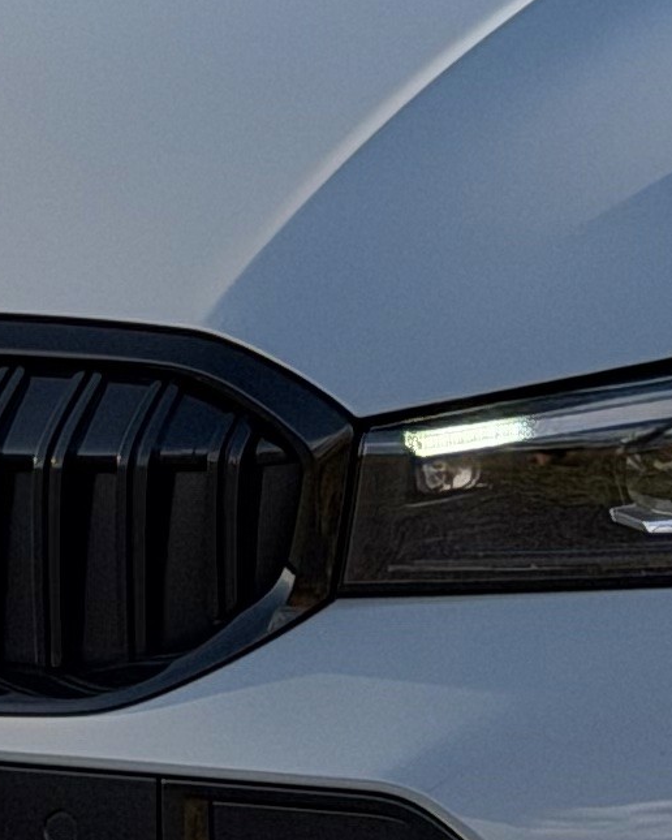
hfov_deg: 5.3
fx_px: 7284
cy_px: -609
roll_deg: -1.4
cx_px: 494
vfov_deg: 6.5
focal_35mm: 293
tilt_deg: -4.0
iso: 64
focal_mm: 6.76
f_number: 1.78
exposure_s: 1/2033
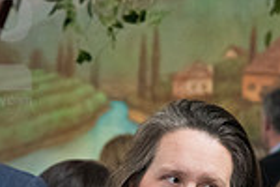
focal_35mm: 318
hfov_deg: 6.5
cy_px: 298
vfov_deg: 4.3
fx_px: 2473
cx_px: 241
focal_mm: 82
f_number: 5.6
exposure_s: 1/250
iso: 4000
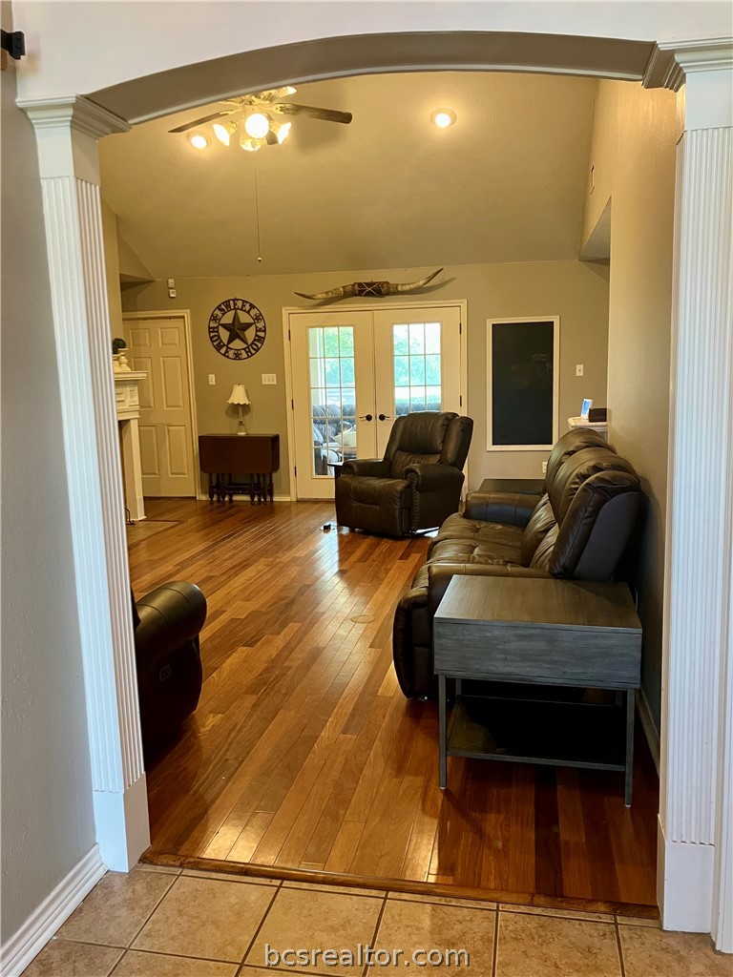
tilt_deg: -8.7
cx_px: 366
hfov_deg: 49.7
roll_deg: +2.2
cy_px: 488
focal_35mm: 28
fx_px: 791
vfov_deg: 63.4
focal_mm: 3.99
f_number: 1.8
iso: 200
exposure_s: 1/60
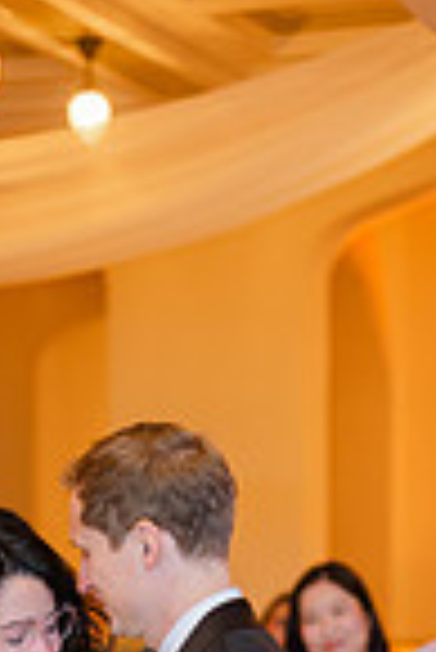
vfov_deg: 12.6
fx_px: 2809
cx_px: 40
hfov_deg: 8.8
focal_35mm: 155
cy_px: 985
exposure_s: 1/100
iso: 320
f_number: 1.8
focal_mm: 50
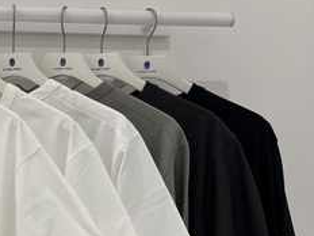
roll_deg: -0.5
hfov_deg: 31.9
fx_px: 508
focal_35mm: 56
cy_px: 223
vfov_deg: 25.1
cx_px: 5
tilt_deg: -5.5
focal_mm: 5.96
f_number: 1.6
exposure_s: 1/121
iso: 125
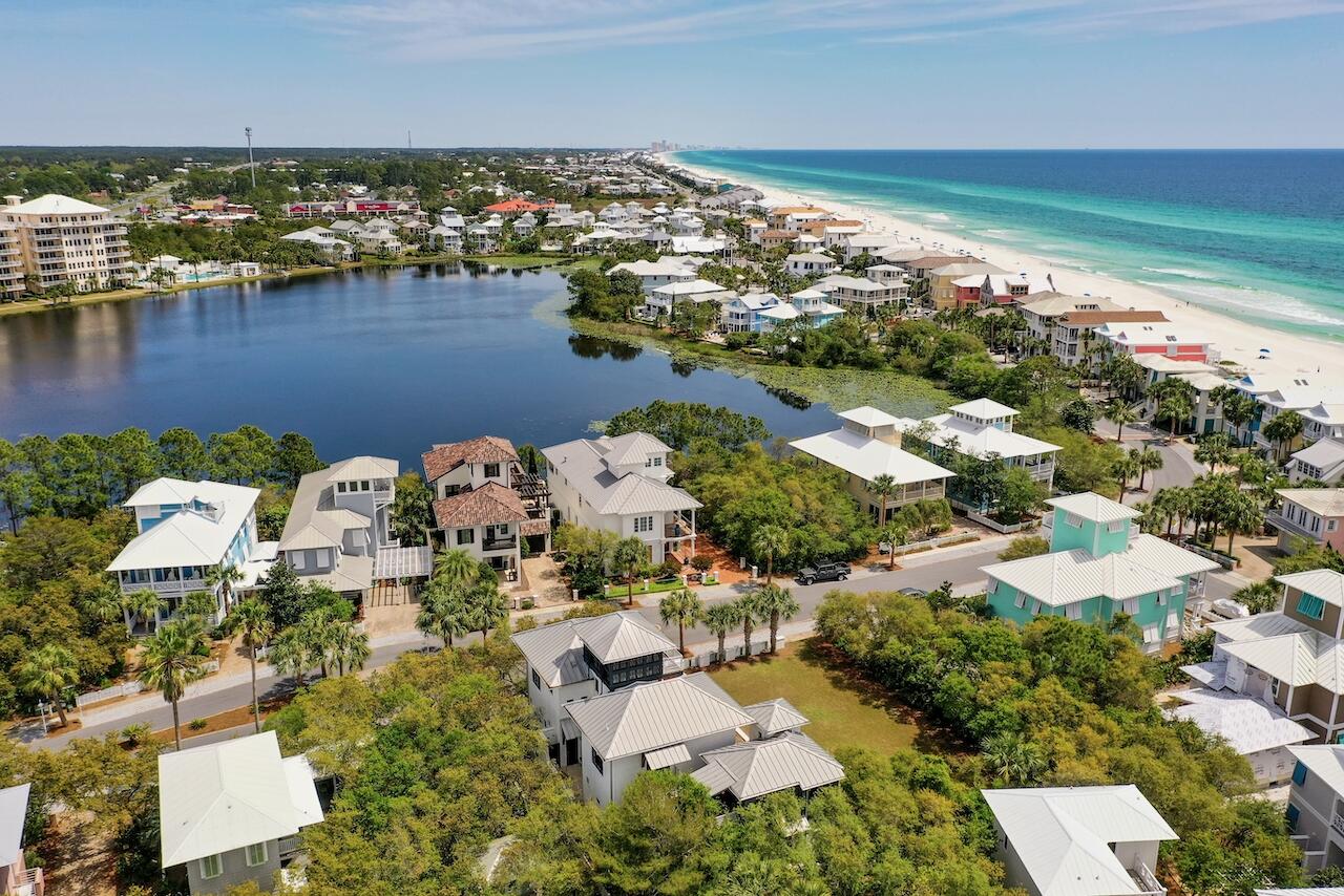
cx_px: 672
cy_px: 448
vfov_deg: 46.4
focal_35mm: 28
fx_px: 1046
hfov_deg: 65.5
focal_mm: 10.26
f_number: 4.5
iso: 100
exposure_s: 1/120
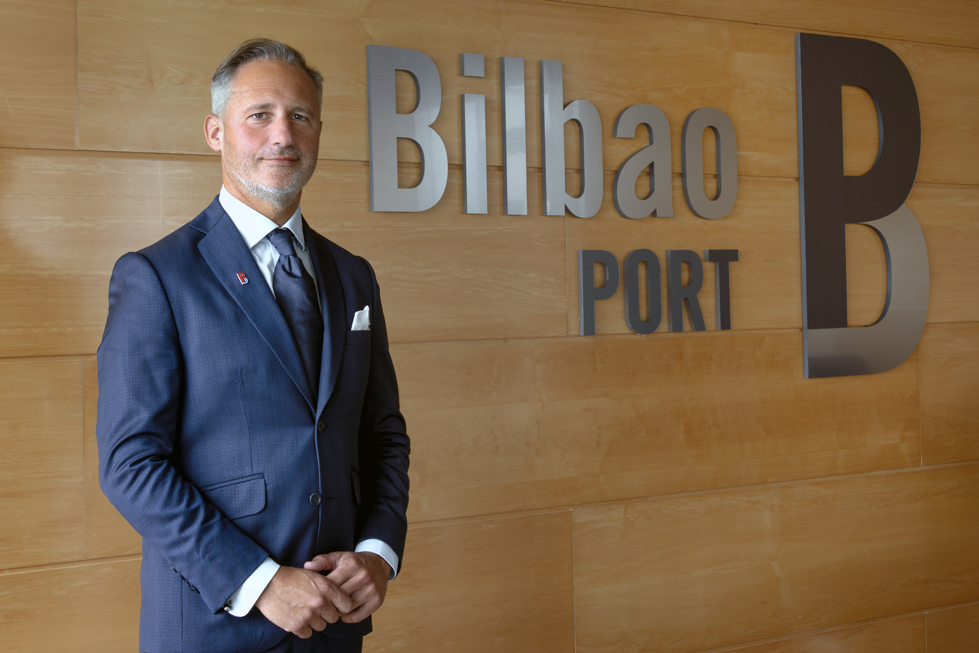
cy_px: 326
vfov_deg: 37.9
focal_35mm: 35
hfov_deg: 54.4
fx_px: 952
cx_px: 490
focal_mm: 35
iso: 125
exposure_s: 1/4
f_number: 11
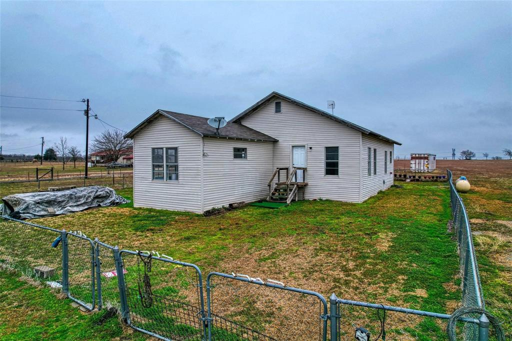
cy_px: 170
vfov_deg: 57.2
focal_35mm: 22
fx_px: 313
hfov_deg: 78.6
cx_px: 256
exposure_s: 1/125
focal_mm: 8.4
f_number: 2.8
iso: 100
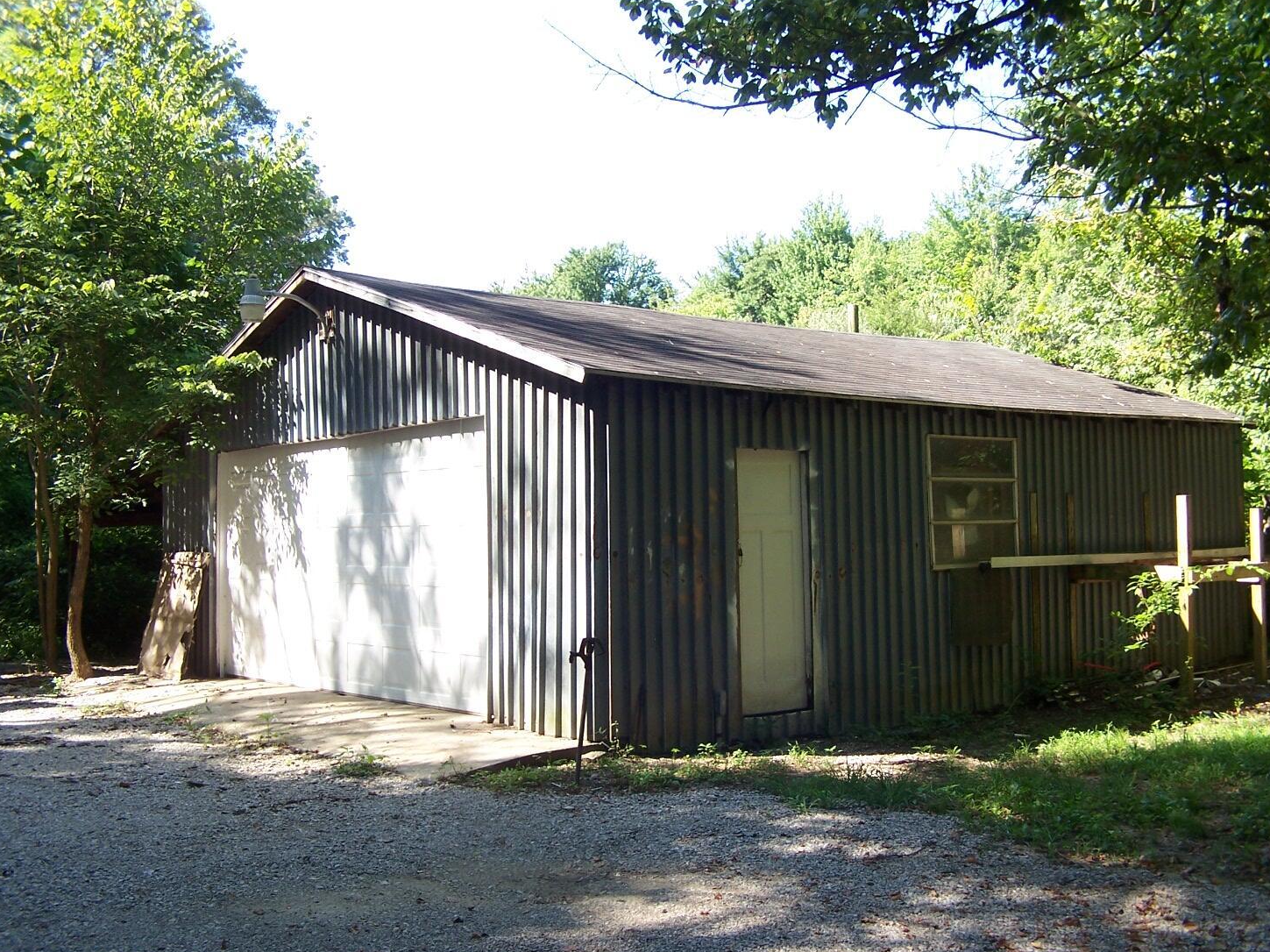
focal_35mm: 60
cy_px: 502
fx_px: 2201
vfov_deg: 24.4
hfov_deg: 32.2
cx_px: 677
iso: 80
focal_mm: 9.3
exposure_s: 1/180
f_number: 3.1
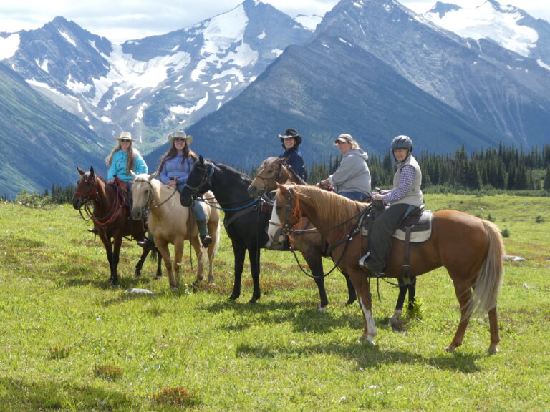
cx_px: 275
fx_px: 1255
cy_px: 206
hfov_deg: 24.7
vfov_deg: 18.7
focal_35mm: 79
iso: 80
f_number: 4.7
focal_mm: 14.1
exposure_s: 1/250
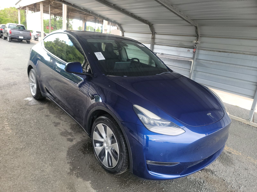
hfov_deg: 71.6
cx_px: 128
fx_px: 178
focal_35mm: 24
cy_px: 96
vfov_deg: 56.8
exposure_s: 1/59
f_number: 1.8
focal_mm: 6.7
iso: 69
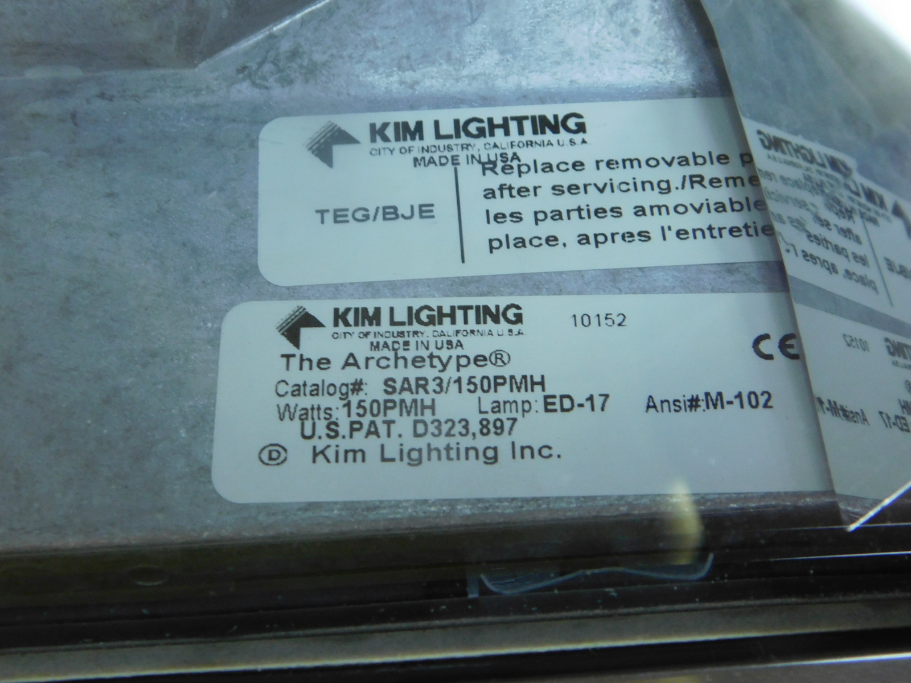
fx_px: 1184
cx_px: 456
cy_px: 342
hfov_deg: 42.1
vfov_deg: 32.2
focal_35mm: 45
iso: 320
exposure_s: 1/30
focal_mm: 8
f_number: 3.7
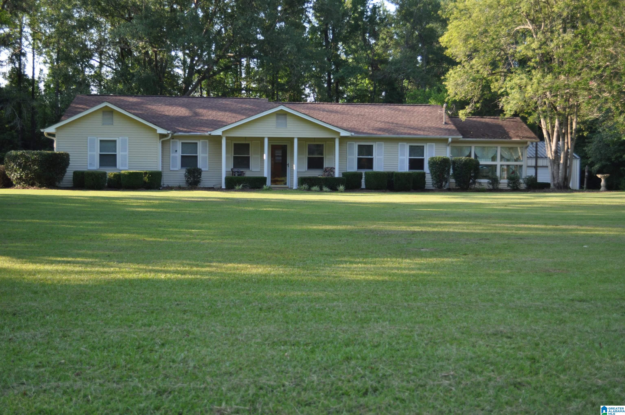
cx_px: 312
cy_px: 208
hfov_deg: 41.2
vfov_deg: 28.0
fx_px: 832
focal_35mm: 48
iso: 200
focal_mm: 32
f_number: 4.8
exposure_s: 1/200
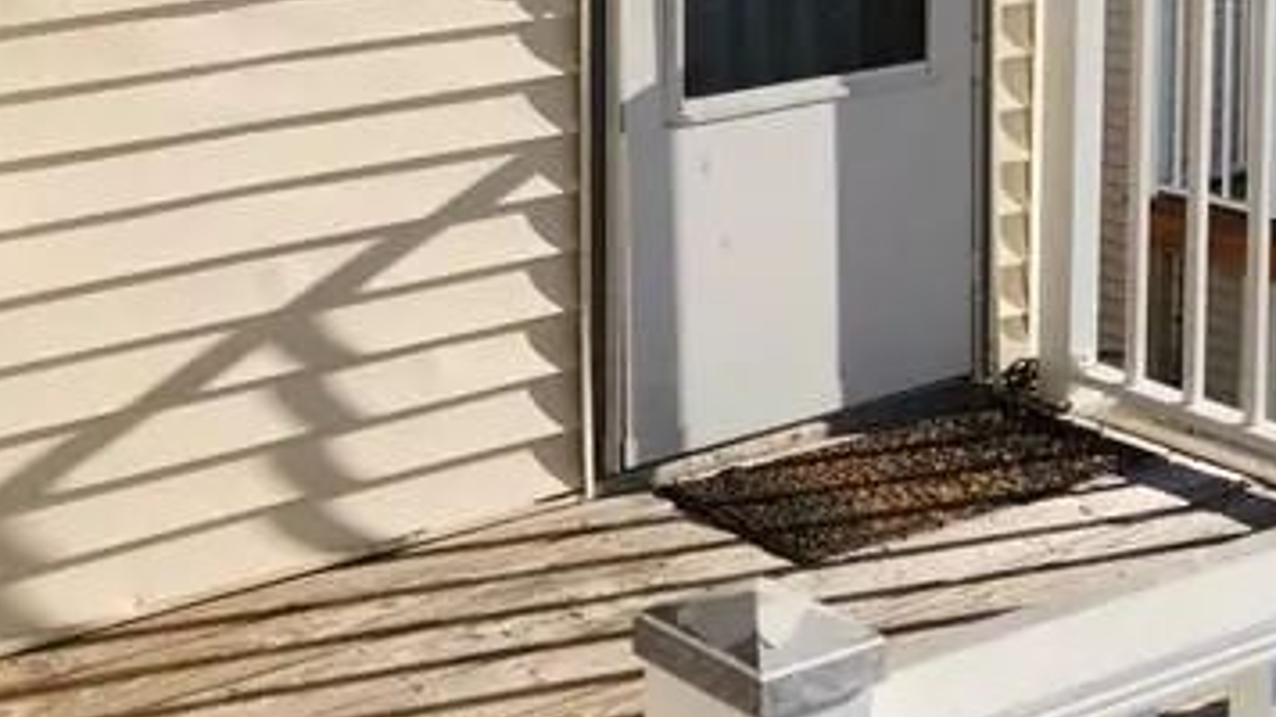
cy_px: -298
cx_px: 161
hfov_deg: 28.4
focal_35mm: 72
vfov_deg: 15.6
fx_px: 2435
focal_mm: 5.4
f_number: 1.8
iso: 20
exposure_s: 1/1505
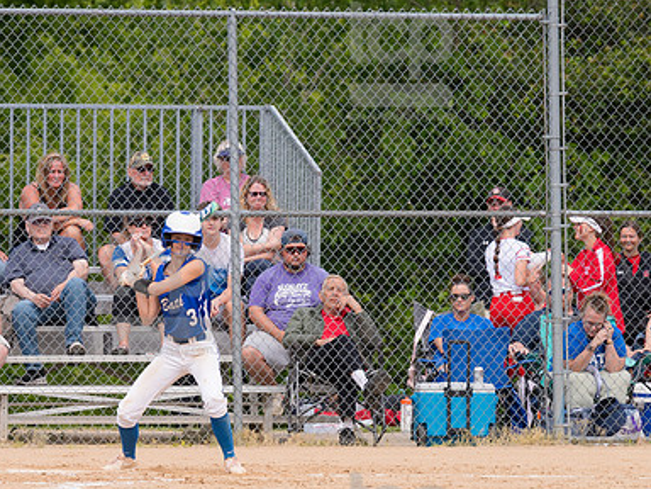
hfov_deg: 4.6
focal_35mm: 435
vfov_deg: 3.4
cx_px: 161
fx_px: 8181
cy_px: 295
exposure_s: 1/1600
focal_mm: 200
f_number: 5.6
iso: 320
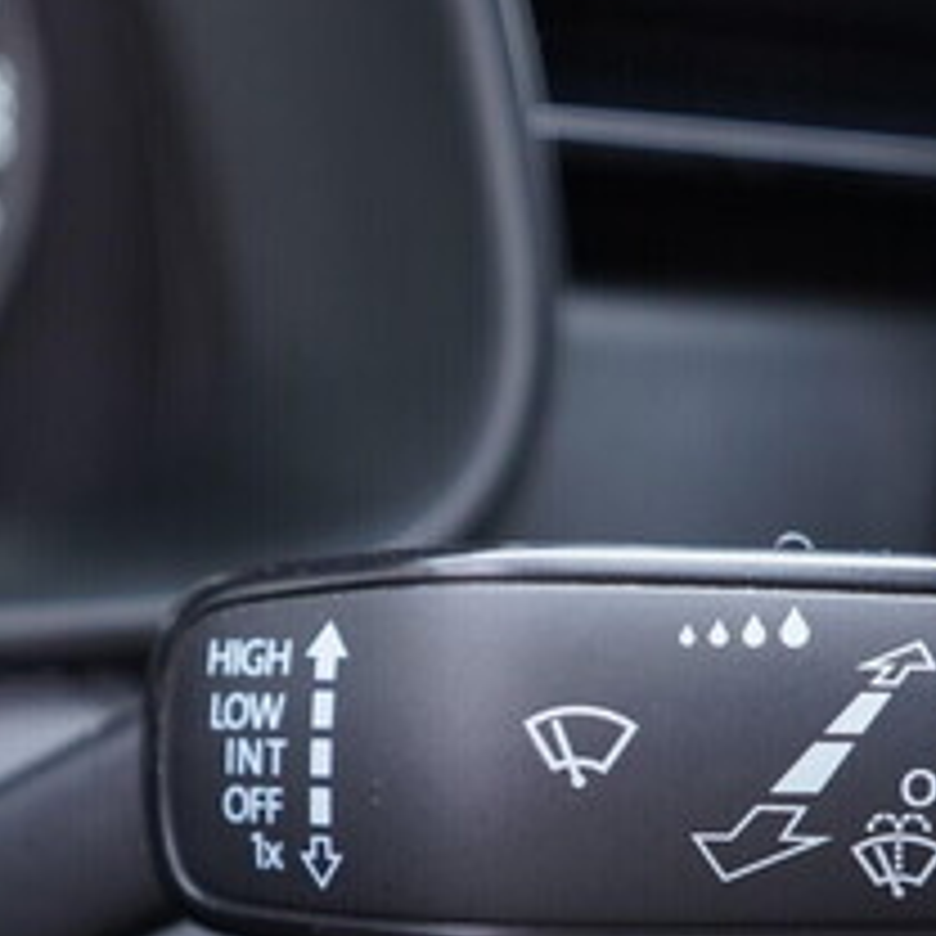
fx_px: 2478
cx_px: 369
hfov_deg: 21.4
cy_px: 772
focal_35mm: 81
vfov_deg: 21.1
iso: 400
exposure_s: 1/40
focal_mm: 24
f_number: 2.8
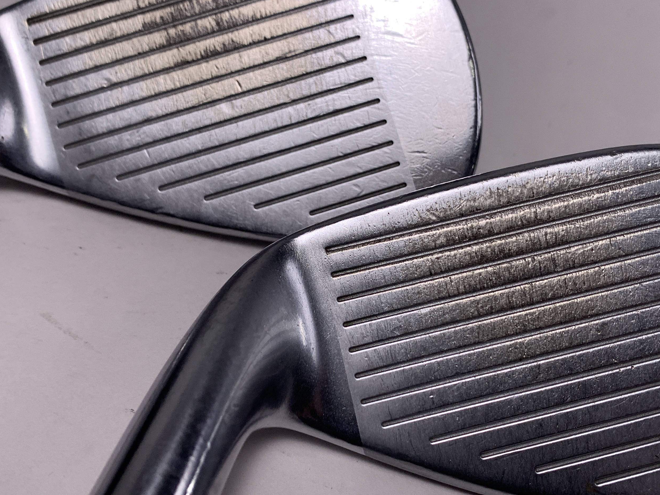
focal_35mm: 42
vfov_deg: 34.3
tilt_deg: -49.3
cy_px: 253
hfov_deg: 44.6
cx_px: 383
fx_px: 801
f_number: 1.8
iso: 25
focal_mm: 4.25
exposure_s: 1/1299
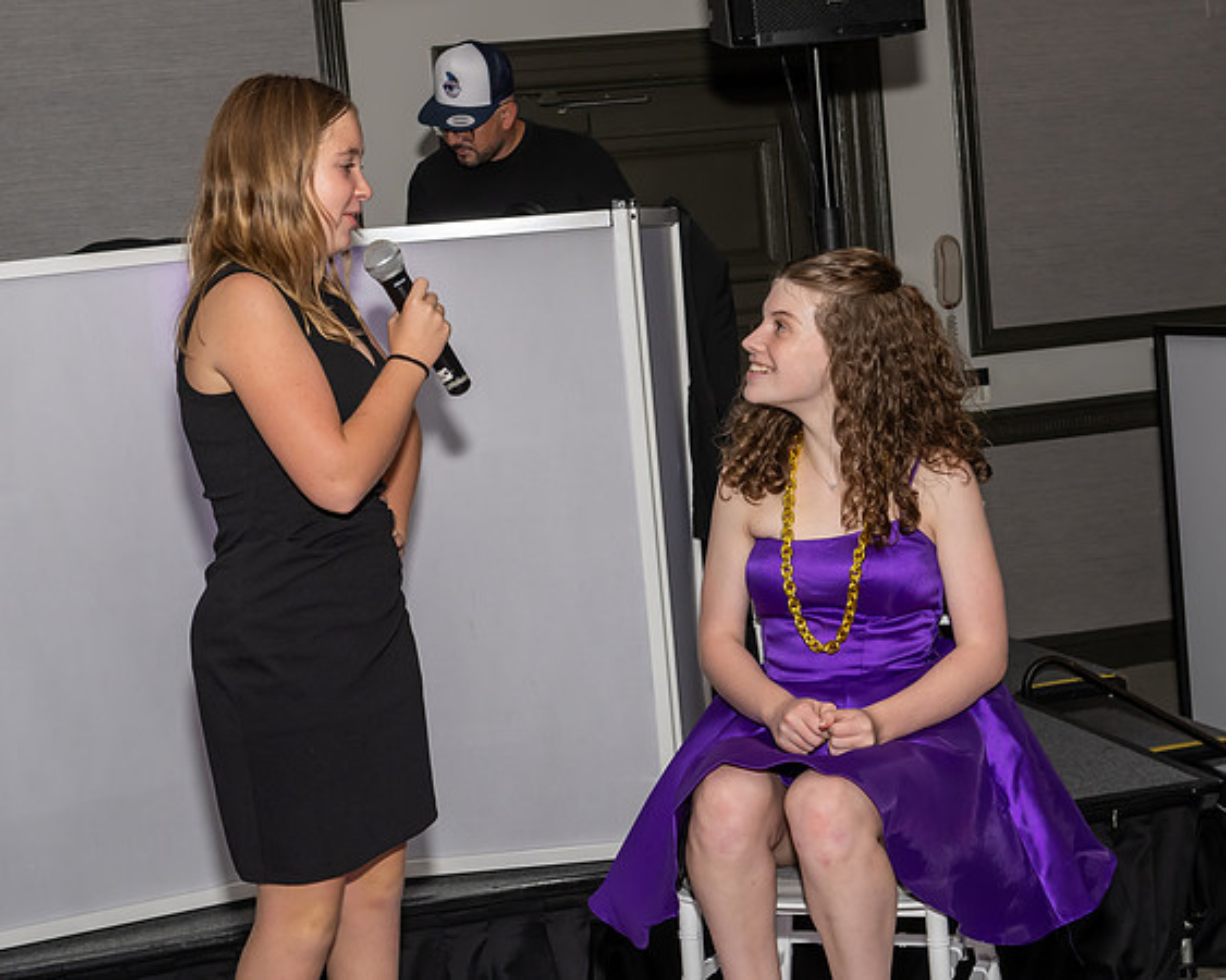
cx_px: 633
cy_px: 490
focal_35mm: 64
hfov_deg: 29.5
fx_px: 2329
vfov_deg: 23.8
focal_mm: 38
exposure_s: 1/250
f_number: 7.1
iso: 1000
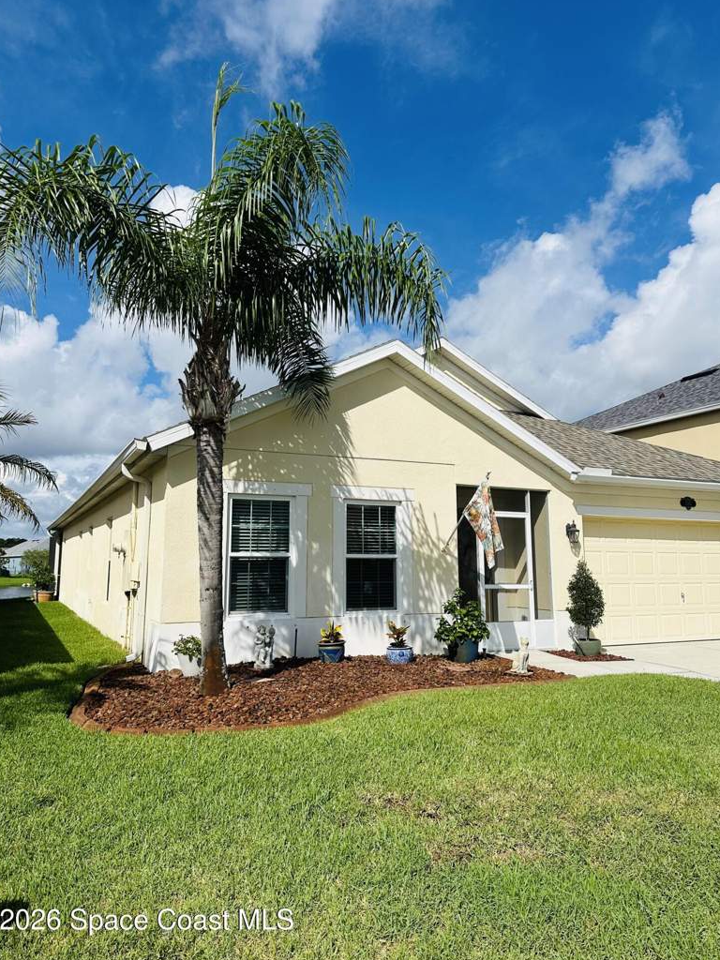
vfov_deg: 69.4
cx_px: 351
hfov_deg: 54.9
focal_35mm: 25
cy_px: 465
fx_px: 693
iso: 80
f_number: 1.78
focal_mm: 6.86
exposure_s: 1/7576
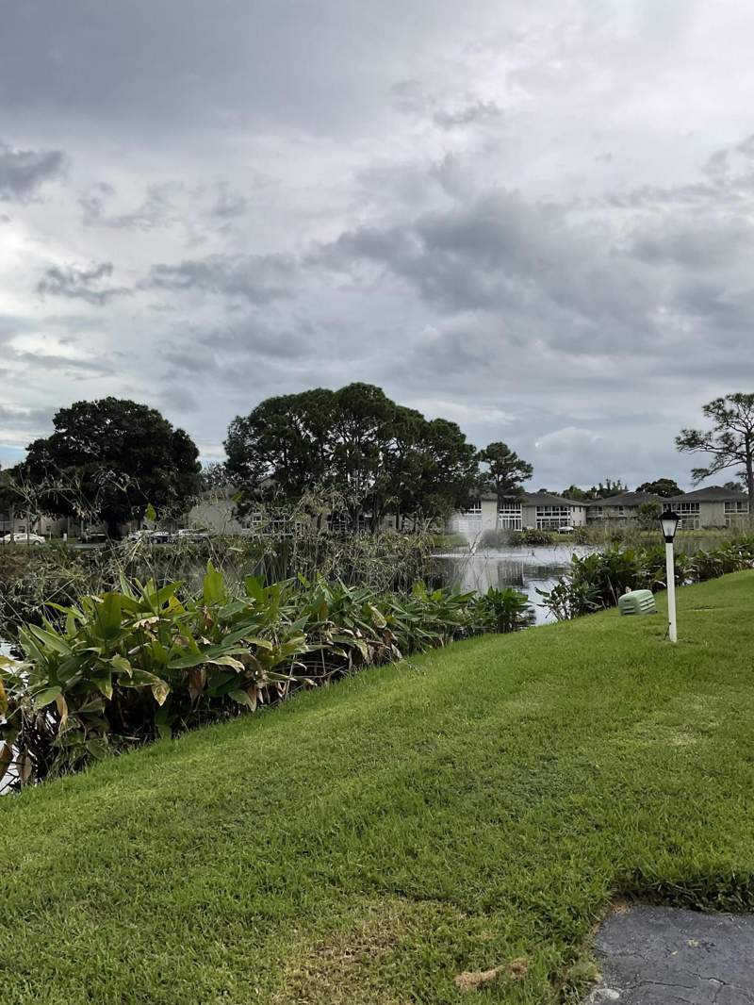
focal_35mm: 29
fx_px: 842
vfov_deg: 61.6
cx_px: 377
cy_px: 502
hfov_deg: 48.2
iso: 16
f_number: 1.8
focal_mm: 3
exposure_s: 1/770
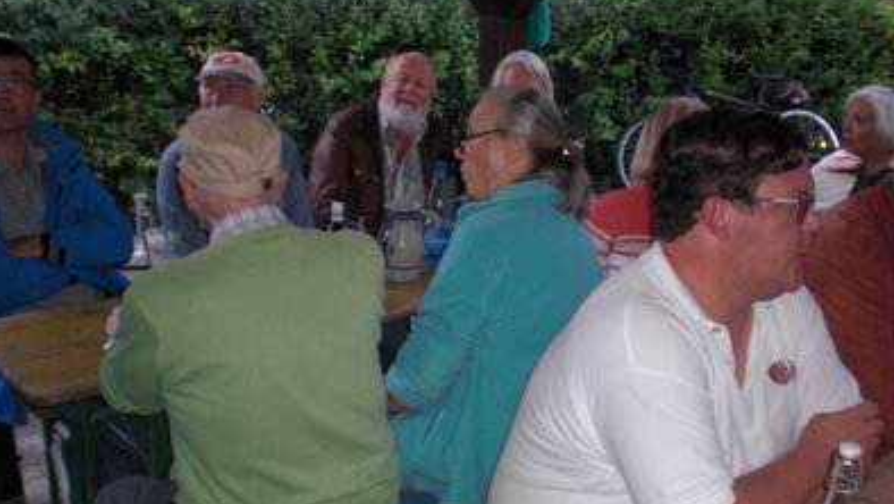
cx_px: 442
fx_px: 996
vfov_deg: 28.4
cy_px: 272
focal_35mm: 42
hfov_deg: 48.3
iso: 200
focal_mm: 6.3
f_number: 3.1
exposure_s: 1/60
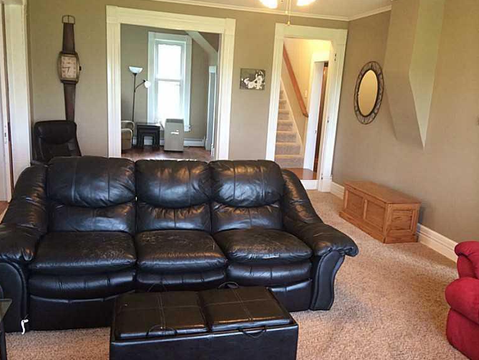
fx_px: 429
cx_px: 234
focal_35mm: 31
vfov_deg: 45.5
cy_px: 180
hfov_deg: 58.3
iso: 160
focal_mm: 4.12
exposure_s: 1/30
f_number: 2.2
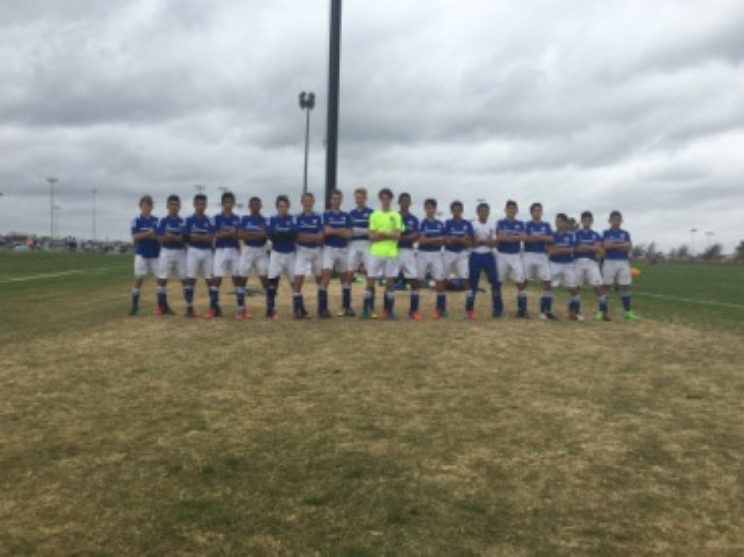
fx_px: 623
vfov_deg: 48.2
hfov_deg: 61.7
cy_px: 278
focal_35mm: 29
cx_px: 372
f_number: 2.2
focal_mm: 4.15
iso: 25
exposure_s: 1/801
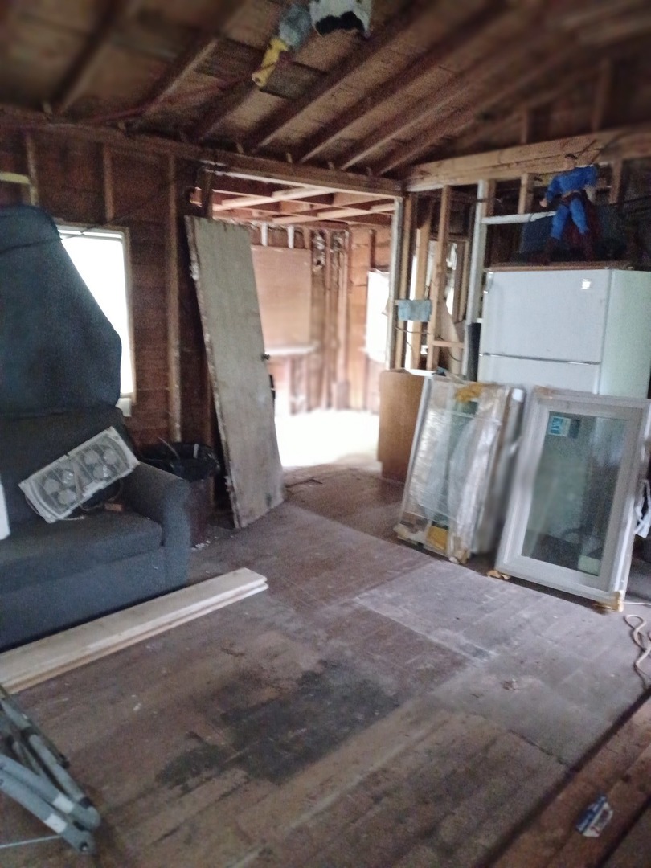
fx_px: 627
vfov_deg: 69.4
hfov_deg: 54.9
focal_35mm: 25
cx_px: 326
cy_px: 434
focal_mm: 4.6
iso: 6400
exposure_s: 1/17
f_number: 1.8
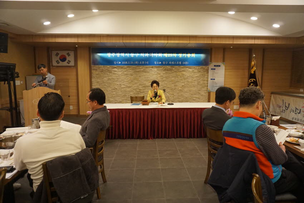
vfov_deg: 53.2
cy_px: 102
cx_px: 152
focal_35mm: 24
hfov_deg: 73.7
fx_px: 203
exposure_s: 1/160
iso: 2000
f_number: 3.5
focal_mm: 16
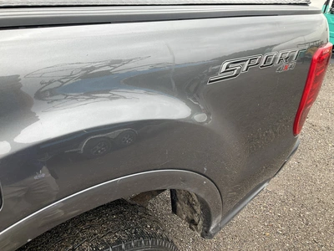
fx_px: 280
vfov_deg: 48.2
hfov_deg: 61.7
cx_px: 167
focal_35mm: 29
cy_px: 126
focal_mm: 3
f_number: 1.8
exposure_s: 1/122
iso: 16
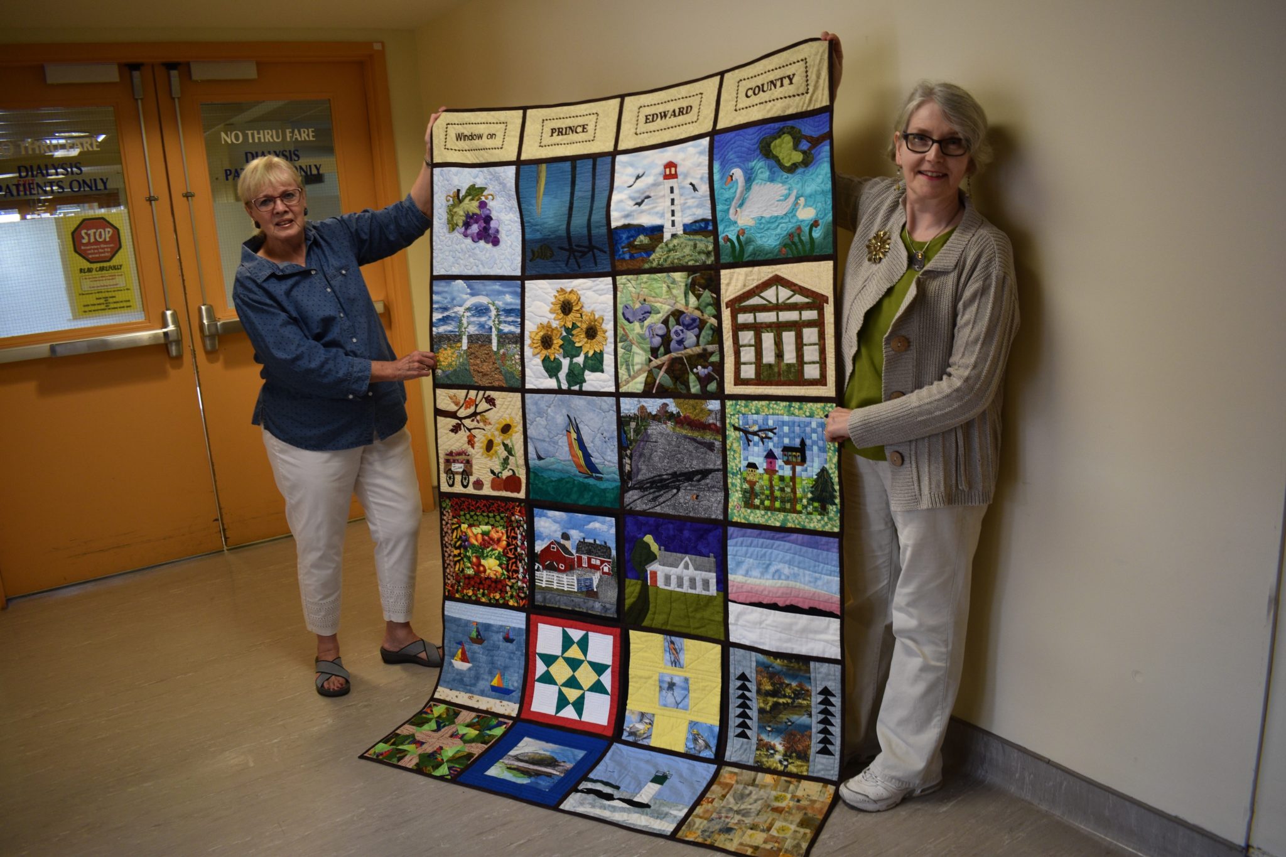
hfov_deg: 67.4
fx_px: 964
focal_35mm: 27
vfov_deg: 47.9
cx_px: 643
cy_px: 428
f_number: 4
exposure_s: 1/60
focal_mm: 18
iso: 400
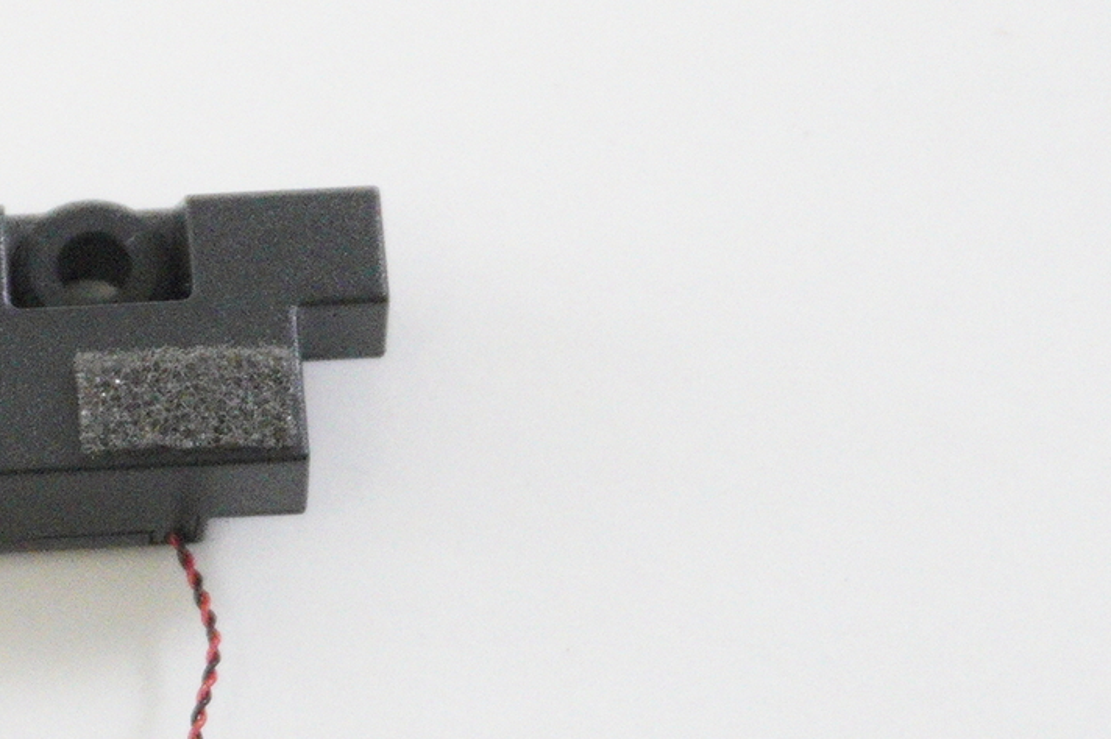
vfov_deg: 7.0
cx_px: -61
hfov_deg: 10.5
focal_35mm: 195
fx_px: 6007
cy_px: 815
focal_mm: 37
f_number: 6.3
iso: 6400
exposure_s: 1/200
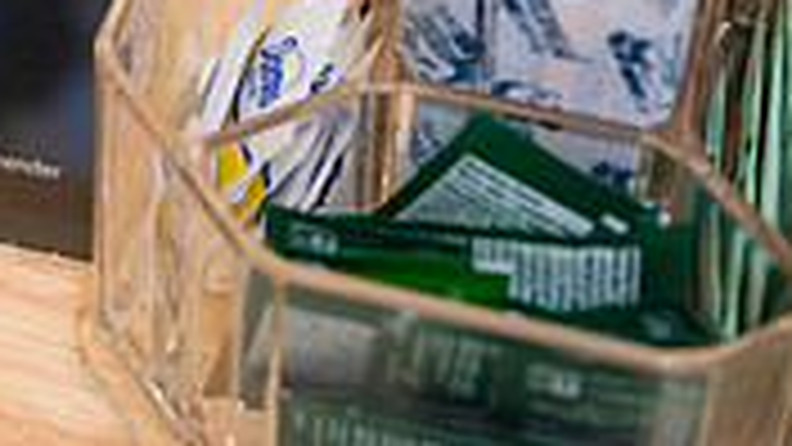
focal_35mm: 138
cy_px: -297
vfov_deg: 8.5
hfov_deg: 15.2
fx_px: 2898
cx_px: -76
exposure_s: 1/200
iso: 400
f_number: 3.2
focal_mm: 40
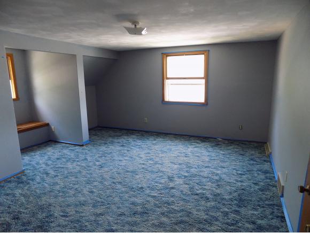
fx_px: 206
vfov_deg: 59.0
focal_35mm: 23
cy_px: 116
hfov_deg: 73.9
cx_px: 155
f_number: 3.1
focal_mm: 4
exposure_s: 1/30
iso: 280
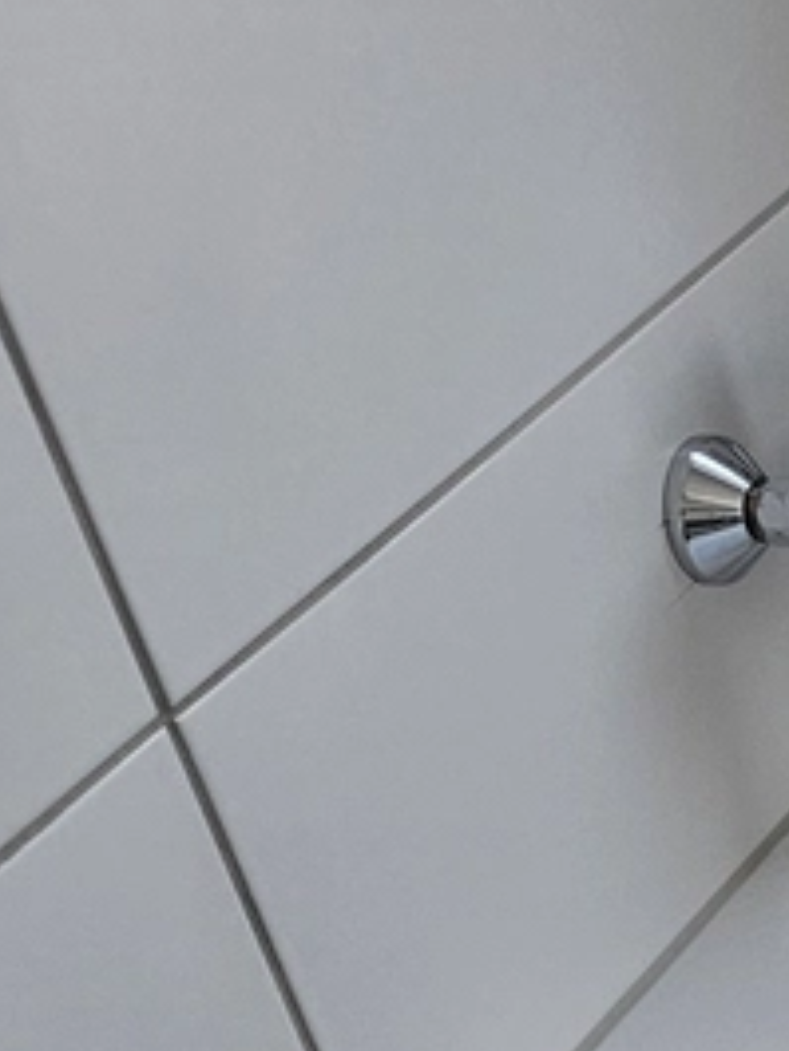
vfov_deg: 14.9
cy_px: 1025
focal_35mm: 130
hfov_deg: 8.3
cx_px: 2815
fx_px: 3948
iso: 160
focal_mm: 6.3
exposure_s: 1/180
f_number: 1.7
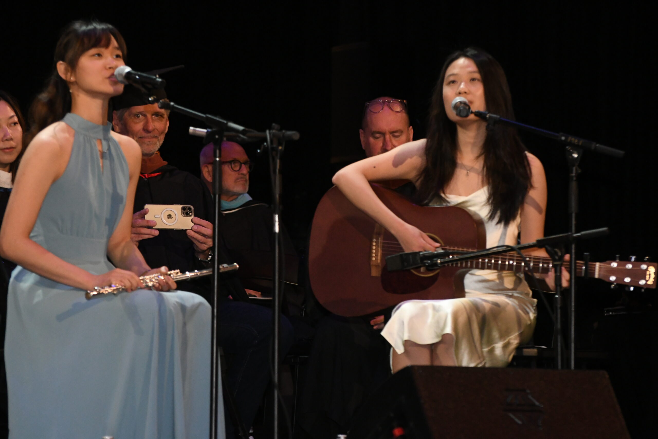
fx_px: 3701
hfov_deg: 10.2
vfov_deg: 6.8
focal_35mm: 202
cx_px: 329
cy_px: 220
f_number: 5.6
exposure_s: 1/160
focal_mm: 135
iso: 4000
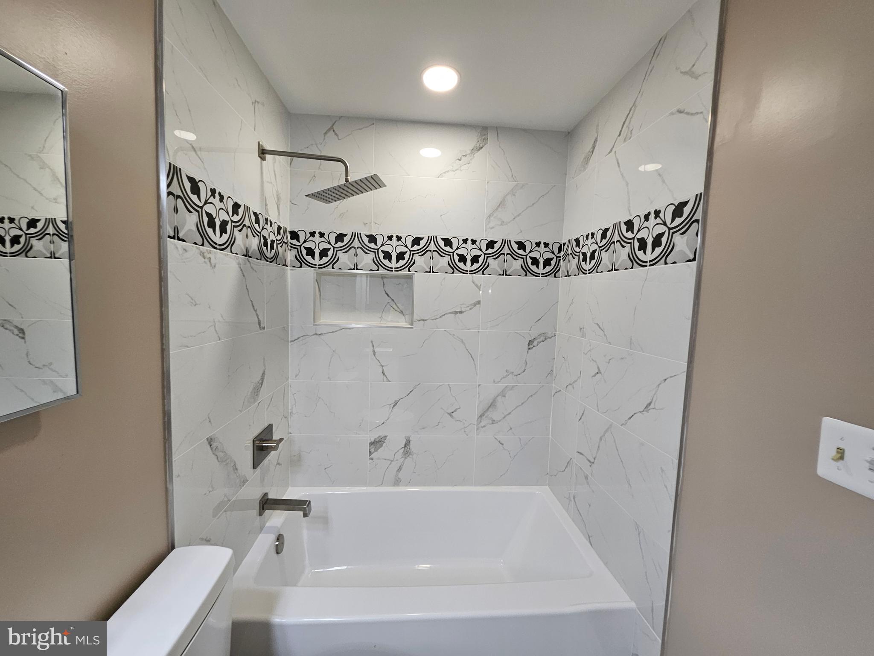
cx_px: 437
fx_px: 328
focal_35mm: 13
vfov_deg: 89.9
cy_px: 328
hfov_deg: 106.2
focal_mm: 1.74
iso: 100
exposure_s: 1/60
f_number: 2.2
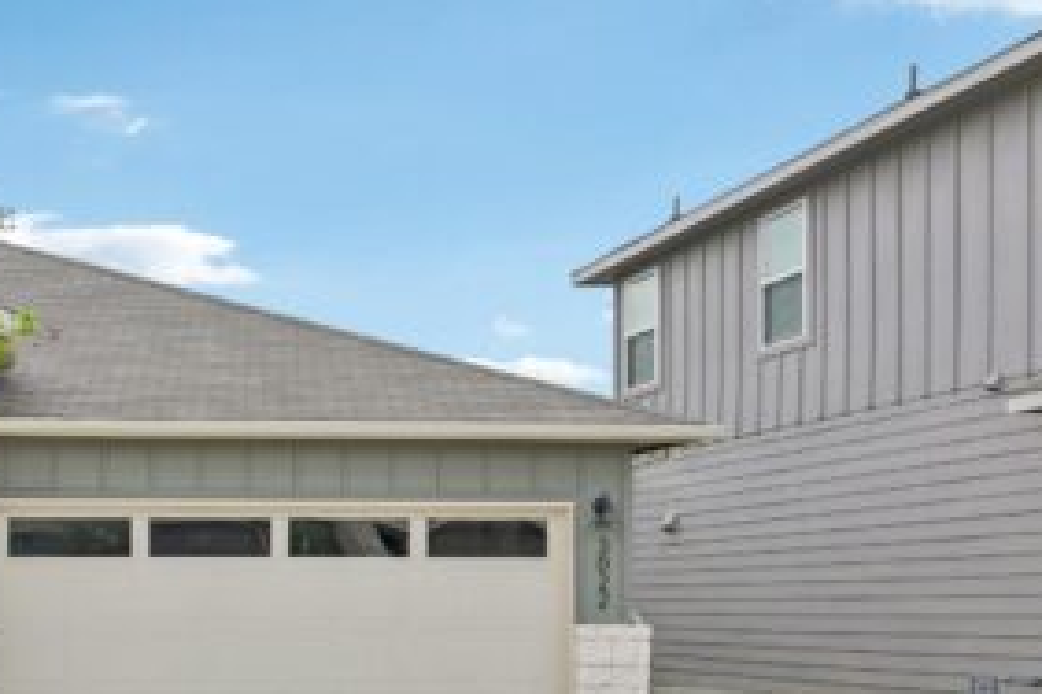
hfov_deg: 35.1
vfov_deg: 25.7
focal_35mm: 51
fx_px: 1476
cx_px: -11
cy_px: 616
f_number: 6.7
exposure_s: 1/250
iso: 100
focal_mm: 24
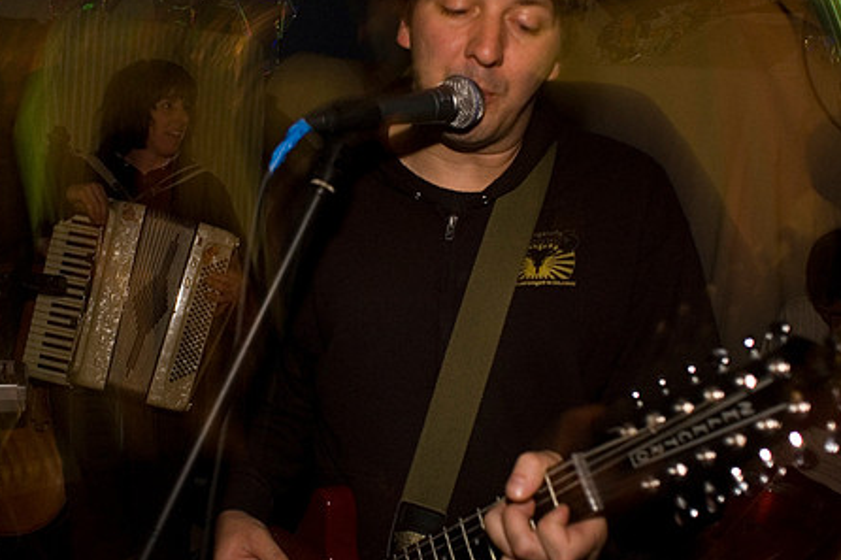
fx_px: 911
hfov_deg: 49.3
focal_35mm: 39
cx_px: 338
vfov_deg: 34.1
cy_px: 249
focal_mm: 20
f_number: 3.2
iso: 800
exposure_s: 1/10
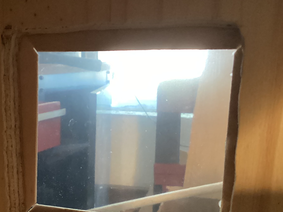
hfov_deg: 33.9
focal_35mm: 56
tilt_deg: -12.5
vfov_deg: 25.9
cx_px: 87
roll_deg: +0.3
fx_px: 458
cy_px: 153
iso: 640
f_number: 2.4
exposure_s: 1/24
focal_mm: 3.3
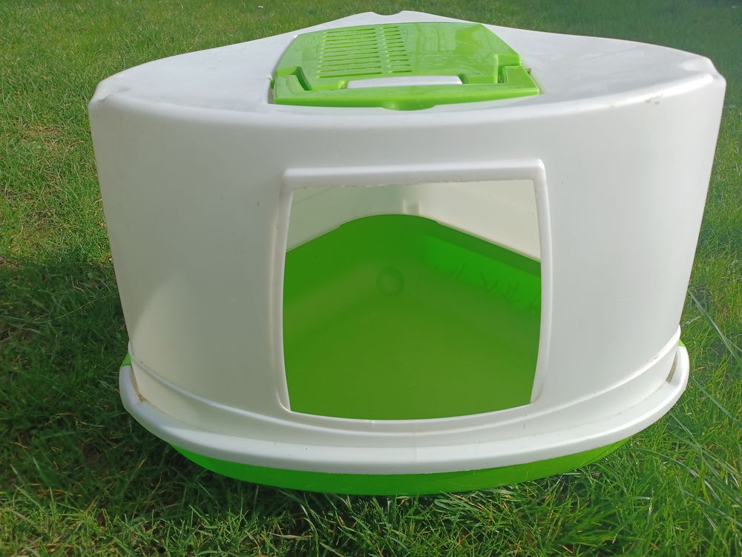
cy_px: 278
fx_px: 536
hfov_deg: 69.4
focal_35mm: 25
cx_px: 371
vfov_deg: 54.9
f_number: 1.8
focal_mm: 4.6
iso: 32
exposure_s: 1/421
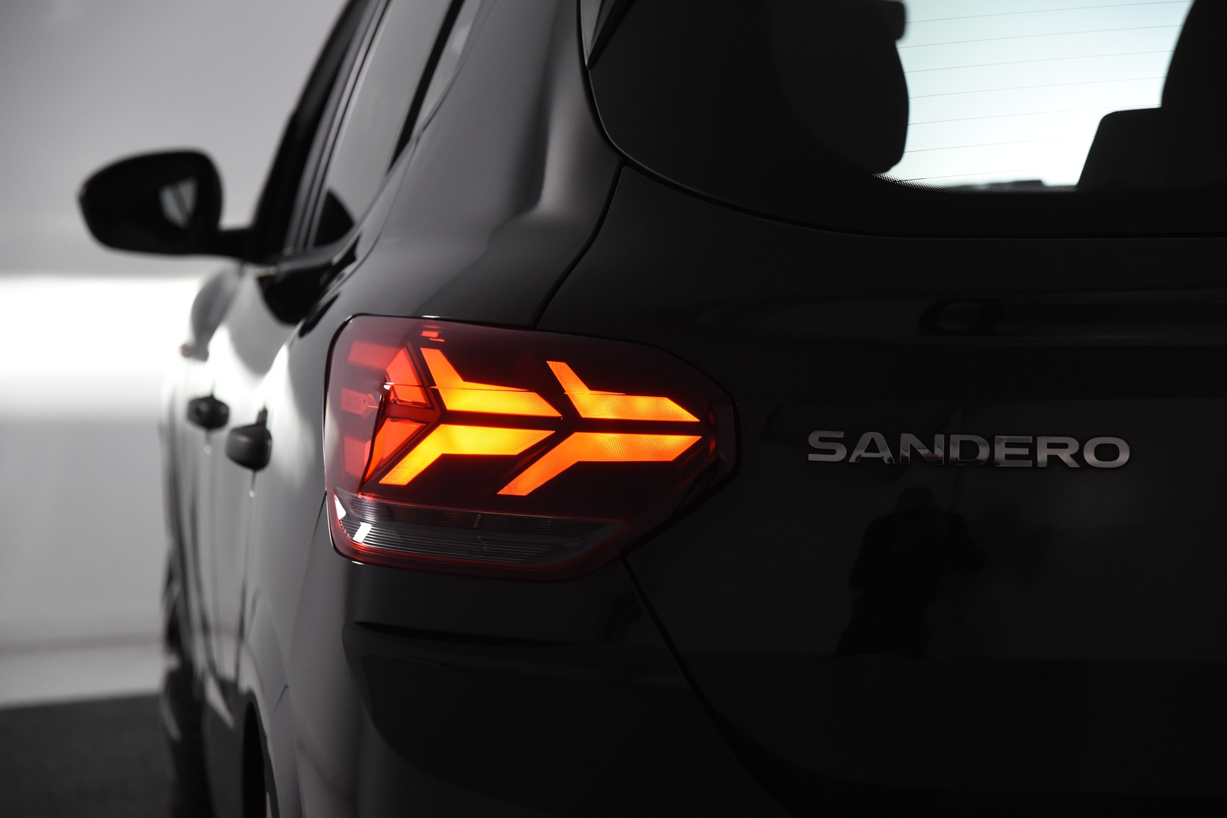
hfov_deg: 19.5
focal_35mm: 105
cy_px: 409
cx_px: 614
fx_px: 3578
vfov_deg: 13.0
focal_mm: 70
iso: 1600
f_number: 4
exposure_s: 1/250
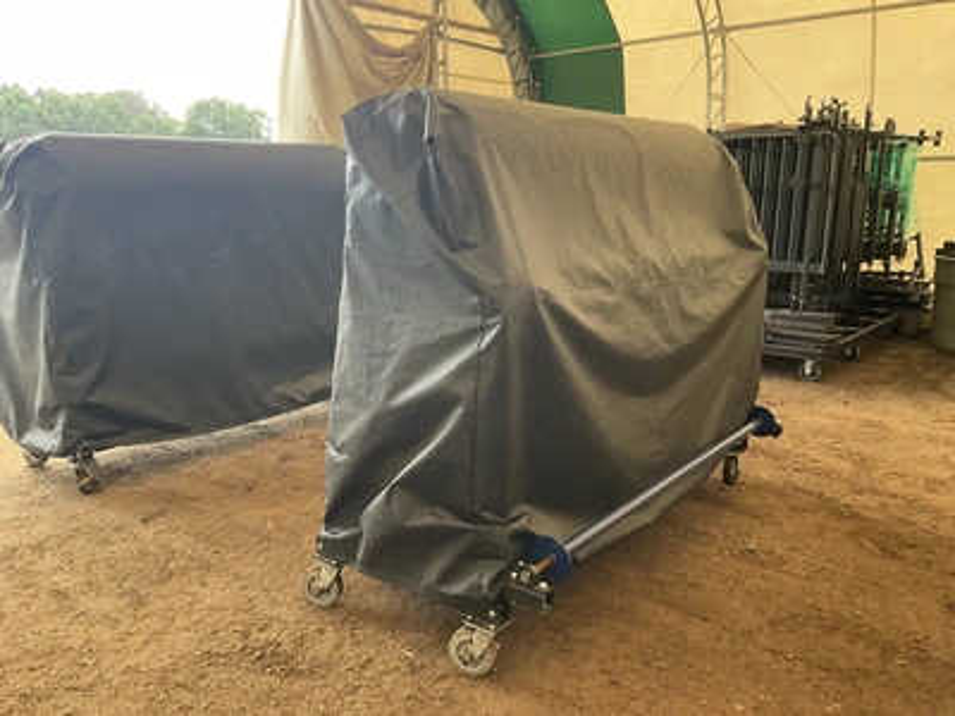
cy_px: 358
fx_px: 800
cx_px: 478
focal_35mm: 29
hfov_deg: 61.7
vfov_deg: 48.2
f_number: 1.8
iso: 50
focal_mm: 3
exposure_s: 1/122
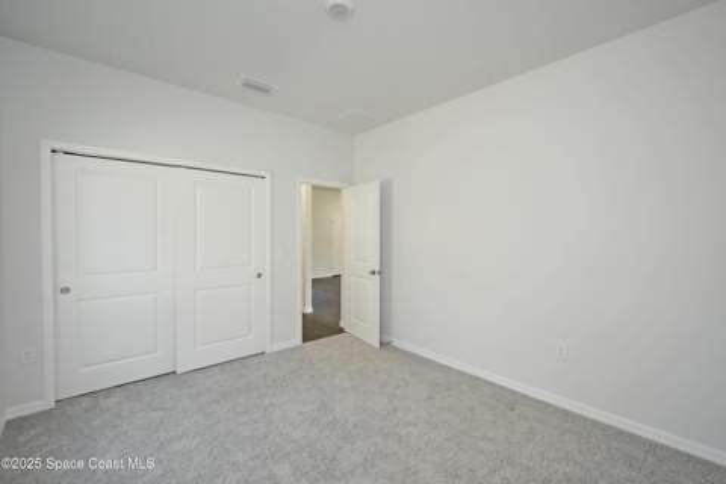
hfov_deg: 100.4
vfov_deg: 77.3
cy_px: 242
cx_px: 363
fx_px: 302
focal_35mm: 15
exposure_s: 1/60
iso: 500
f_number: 4
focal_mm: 10
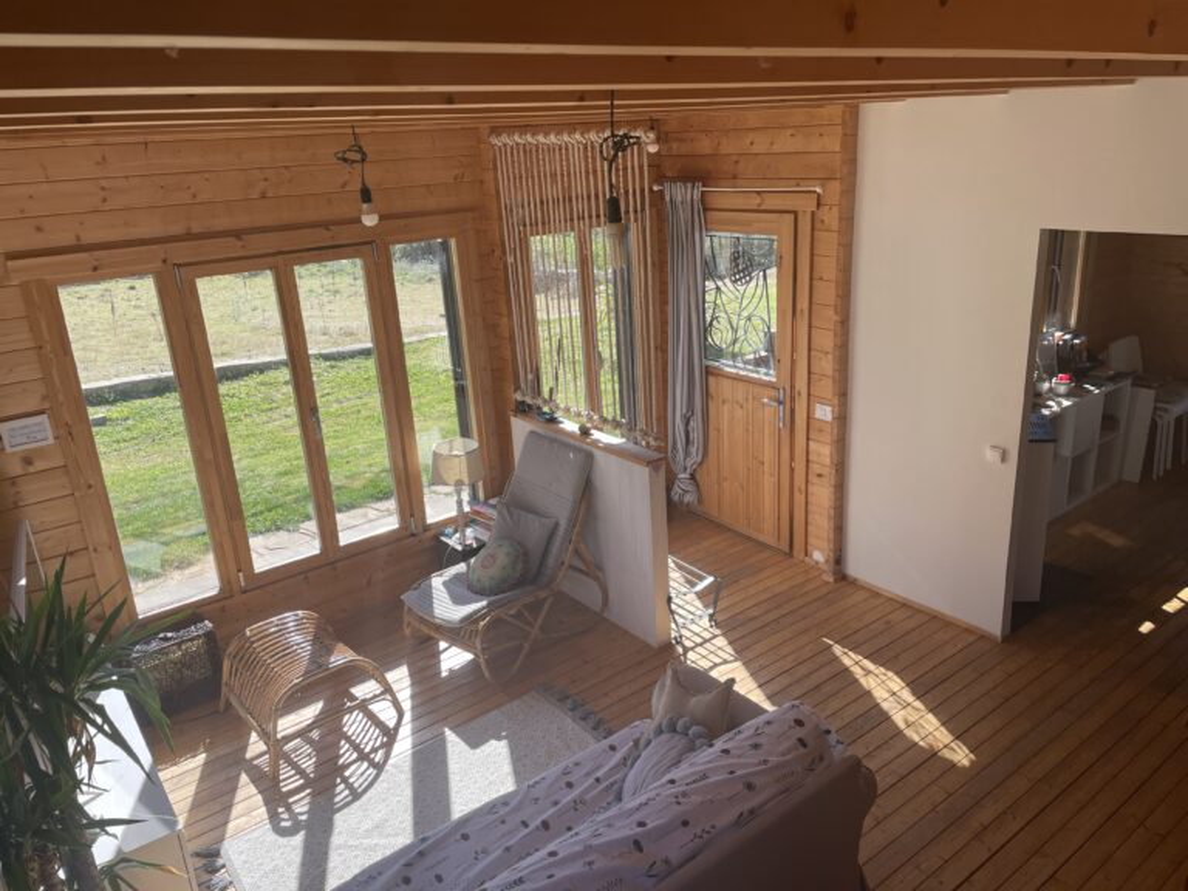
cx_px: 594
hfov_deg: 67.3
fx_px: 892
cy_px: 446
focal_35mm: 26
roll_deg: +3.5
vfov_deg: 53.1
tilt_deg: -19.3
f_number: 1.6
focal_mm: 4.2
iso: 32
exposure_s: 1/764
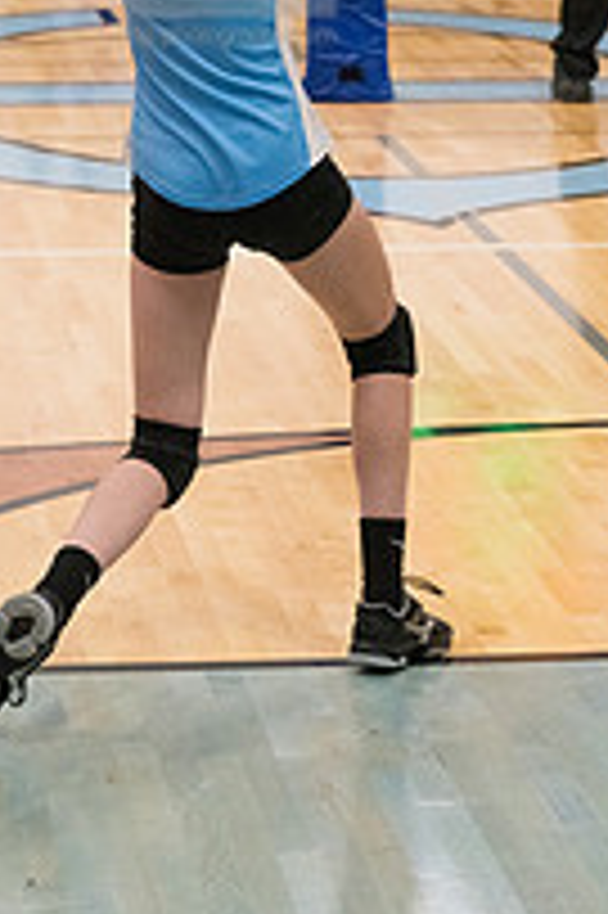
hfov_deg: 7.9
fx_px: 4390
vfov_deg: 11.7
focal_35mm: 173
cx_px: 230
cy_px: -77
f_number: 4.5
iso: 8000
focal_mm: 78
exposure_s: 1/800
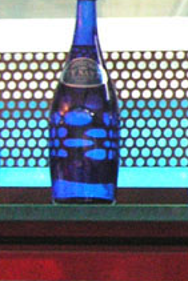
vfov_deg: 11.0
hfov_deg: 6.6
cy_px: 79
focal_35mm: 187
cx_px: 583
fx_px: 1462
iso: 200
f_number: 2.8
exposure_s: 1/30
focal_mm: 6.3
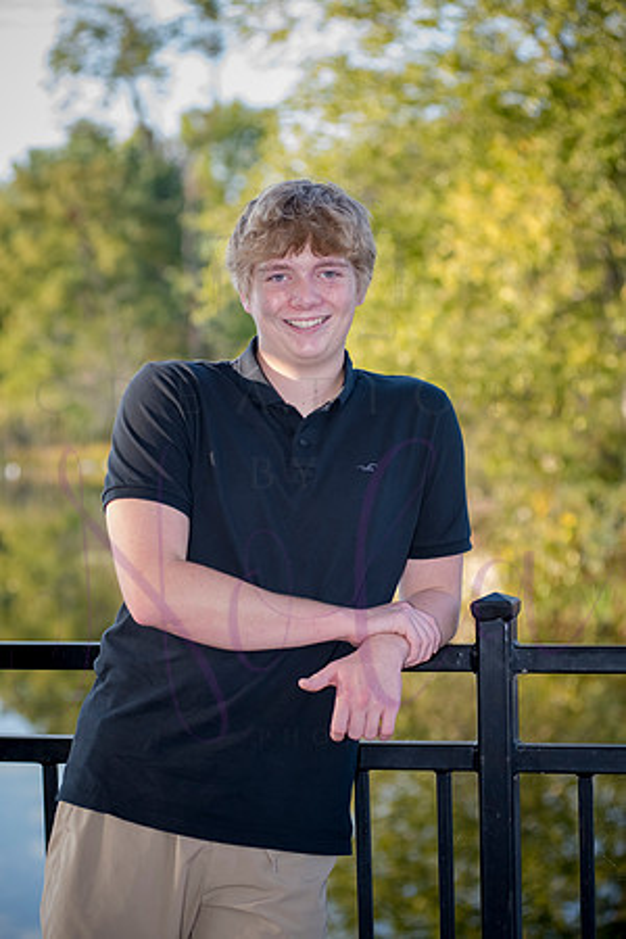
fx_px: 2087
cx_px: 313
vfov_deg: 25.4
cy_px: 470
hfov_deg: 17.1
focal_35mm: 80
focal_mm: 80
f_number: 4
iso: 800
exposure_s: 1/640
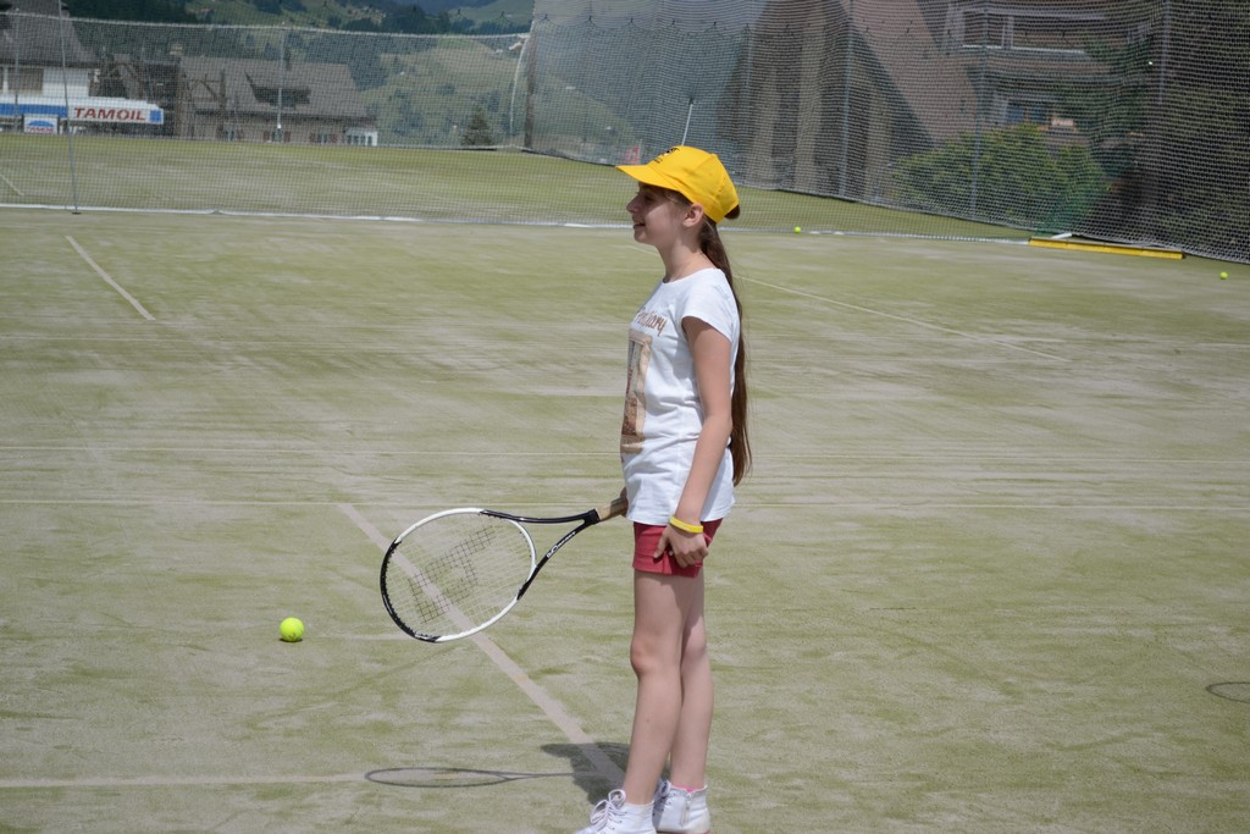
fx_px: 2865
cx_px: 625
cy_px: 417
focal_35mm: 82
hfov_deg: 24.6
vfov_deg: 16.6
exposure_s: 1/1600
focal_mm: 55
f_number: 5.6
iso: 200
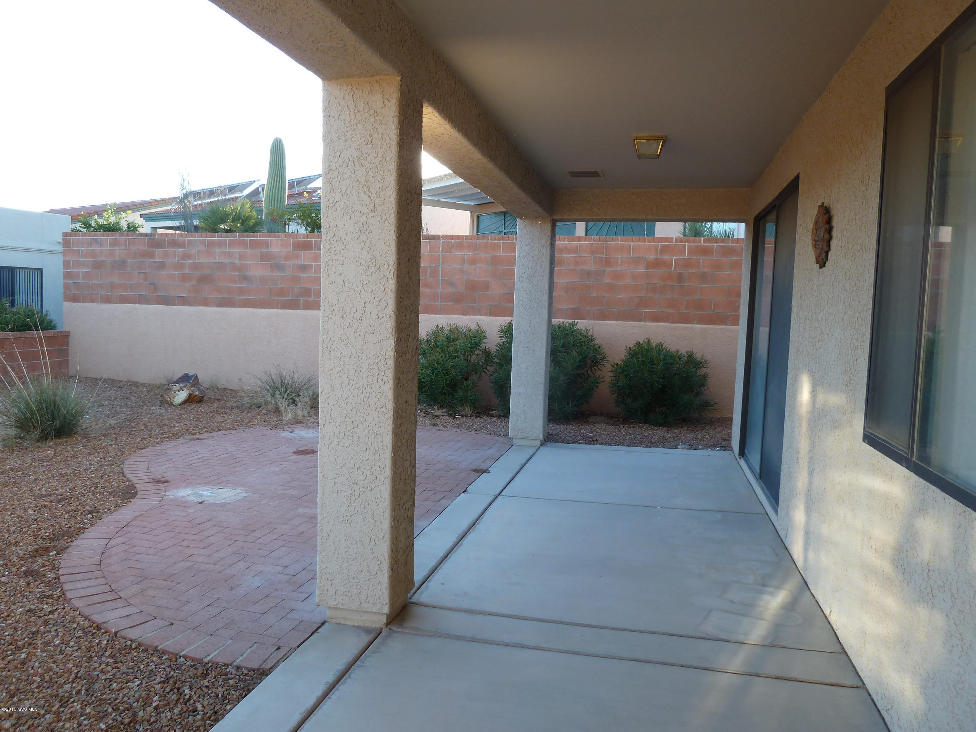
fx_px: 705
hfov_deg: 69.4
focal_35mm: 25
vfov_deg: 54.9
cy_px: 366
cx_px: 488
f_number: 3.3
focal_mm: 4.1
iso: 80
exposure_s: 1/80
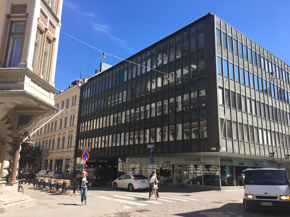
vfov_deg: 48.2
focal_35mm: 29
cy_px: 108
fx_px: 243
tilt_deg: +12.4
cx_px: 145
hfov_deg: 61.7
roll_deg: -0.8
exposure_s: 1/610
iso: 25
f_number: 2.2
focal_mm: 4.15
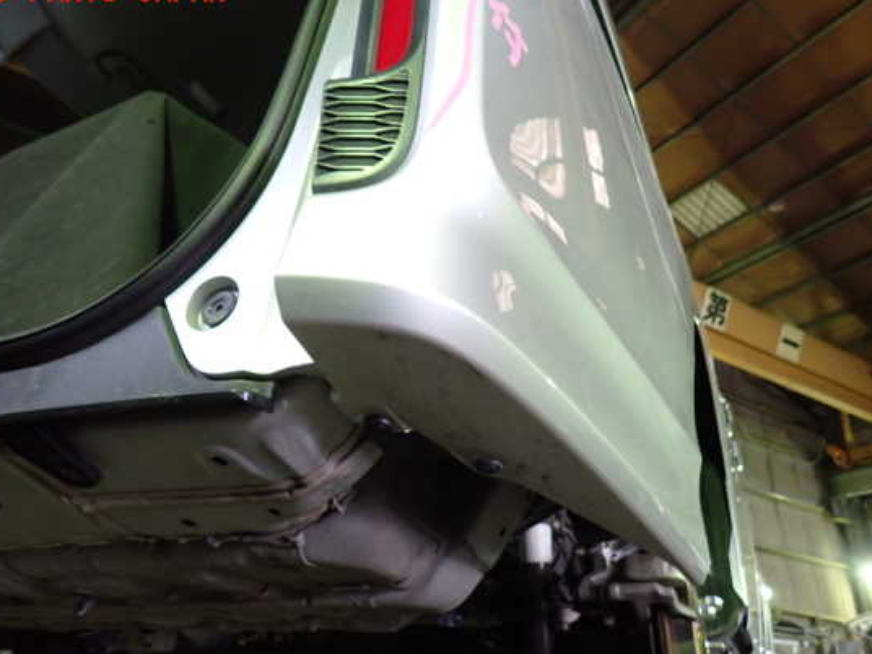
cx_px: 418
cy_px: 337
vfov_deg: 49.7
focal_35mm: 28
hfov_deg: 63.4
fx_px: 705
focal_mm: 4.5
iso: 500
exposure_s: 1/30
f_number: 2
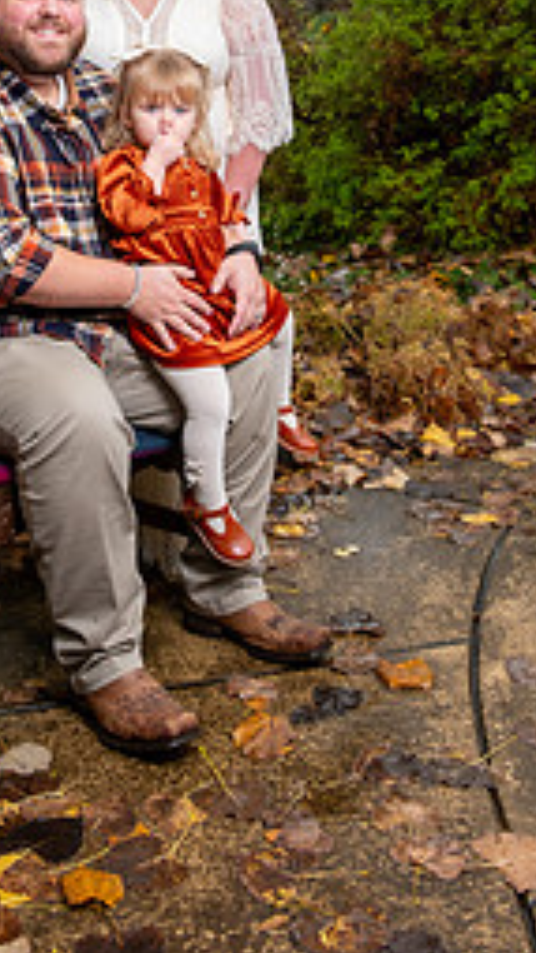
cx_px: 240
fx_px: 1313
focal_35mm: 52
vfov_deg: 37.5
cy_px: 113
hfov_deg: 23.1
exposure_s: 1/160
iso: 200
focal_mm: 18.8
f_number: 5
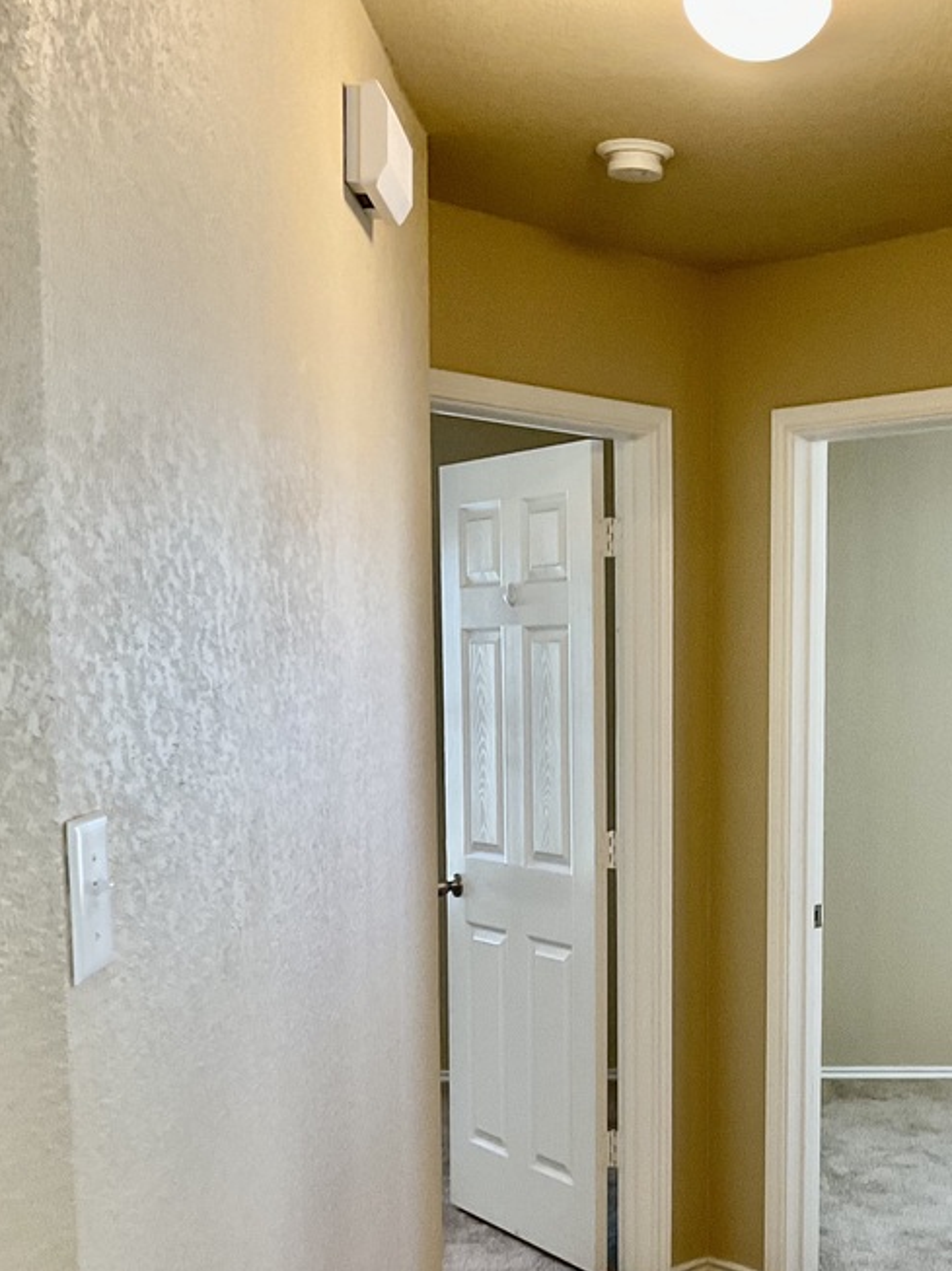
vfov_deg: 39.1
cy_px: 876
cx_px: 785
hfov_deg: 29.4
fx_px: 1762
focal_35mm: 48
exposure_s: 1/60
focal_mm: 3
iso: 125
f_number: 1.8
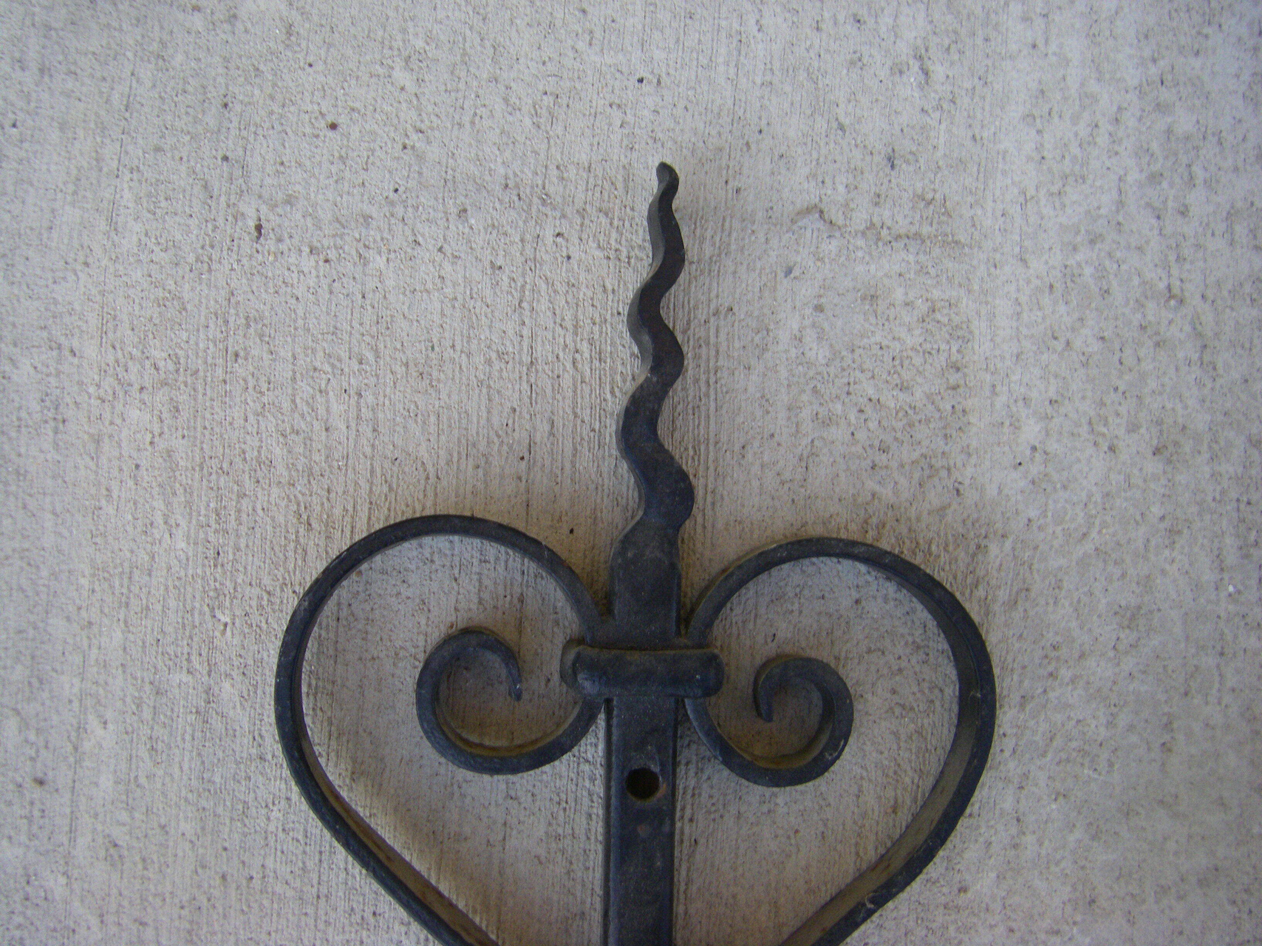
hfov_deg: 49.0
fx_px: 1385
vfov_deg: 37.7
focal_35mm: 38
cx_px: 631
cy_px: 473
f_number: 3.5
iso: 125
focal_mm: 6.3
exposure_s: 1/50
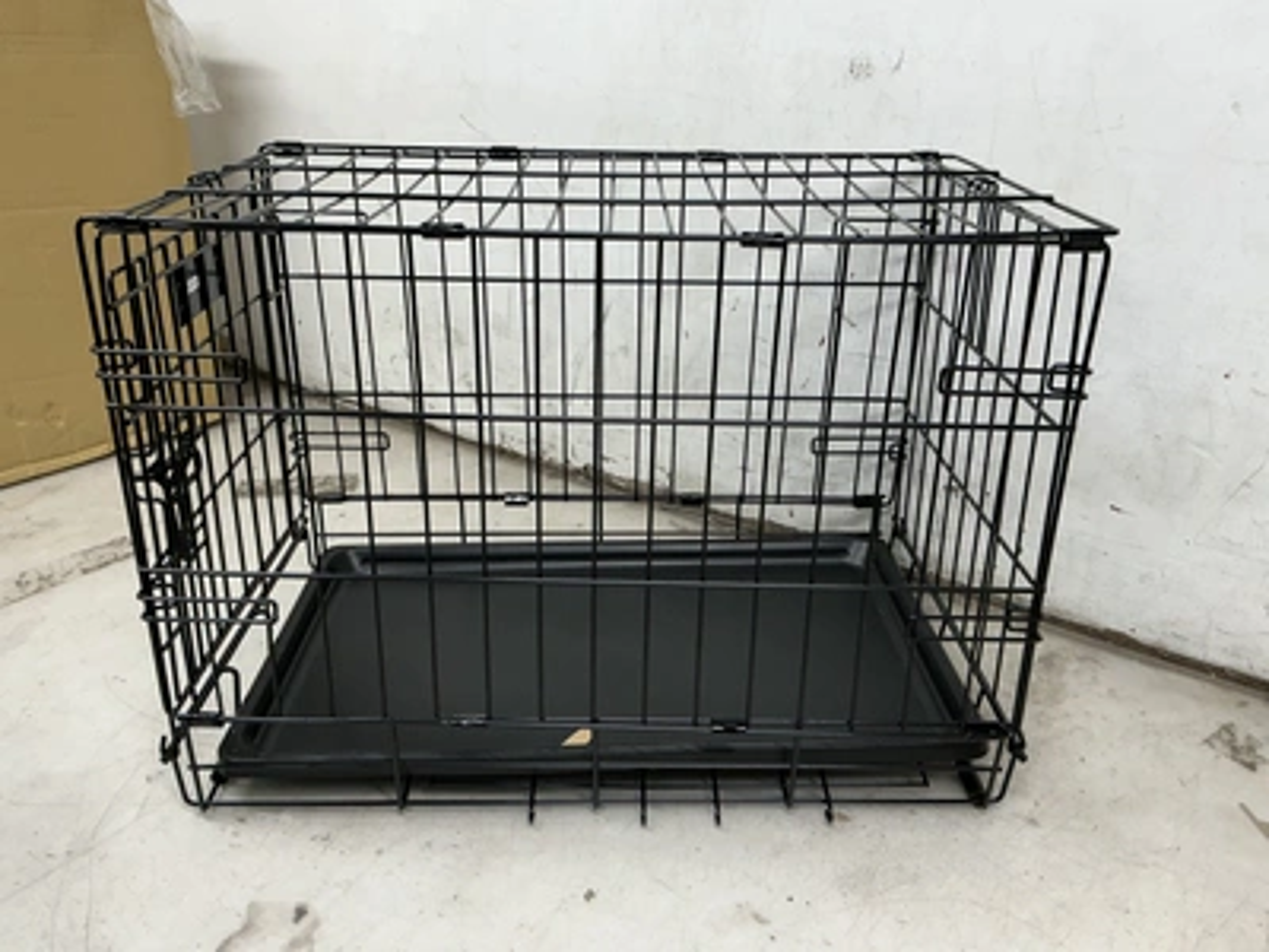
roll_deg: +0.5
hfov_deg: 63.4
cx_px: 634
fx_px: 1026
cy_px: 476
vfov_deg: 49.7
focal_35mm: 28
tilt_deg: -24.4
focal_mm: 3
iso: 50
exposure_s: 1/120
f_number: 1.8
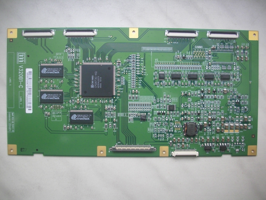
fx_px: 238
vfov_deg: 45.4
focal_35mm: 31
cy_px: 100
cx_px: 133
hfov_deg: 58.4
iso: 100
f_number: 2.8
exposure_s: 1/60
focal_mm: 6.2
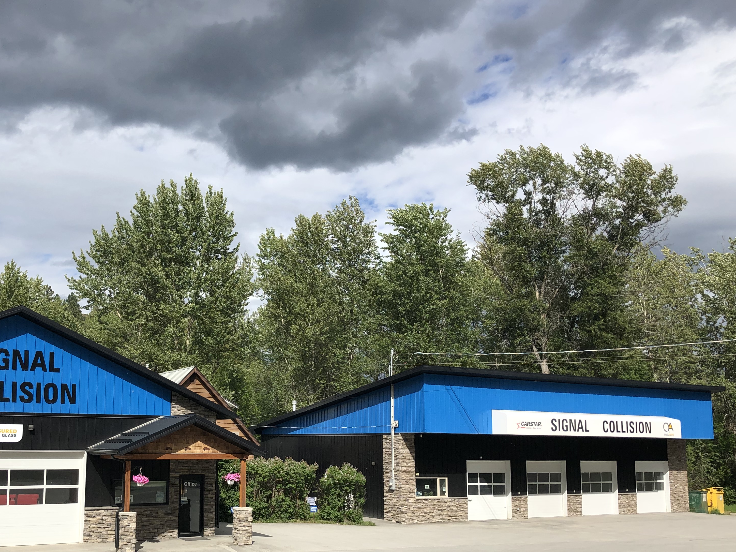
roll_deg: -0.1
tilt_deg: +8.0
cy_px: 348
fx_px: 829
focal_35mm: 39
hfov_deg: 47.0
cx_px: 241
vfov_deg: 36.6
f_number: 1.8
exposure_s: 1/3003
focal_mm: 4
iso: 20
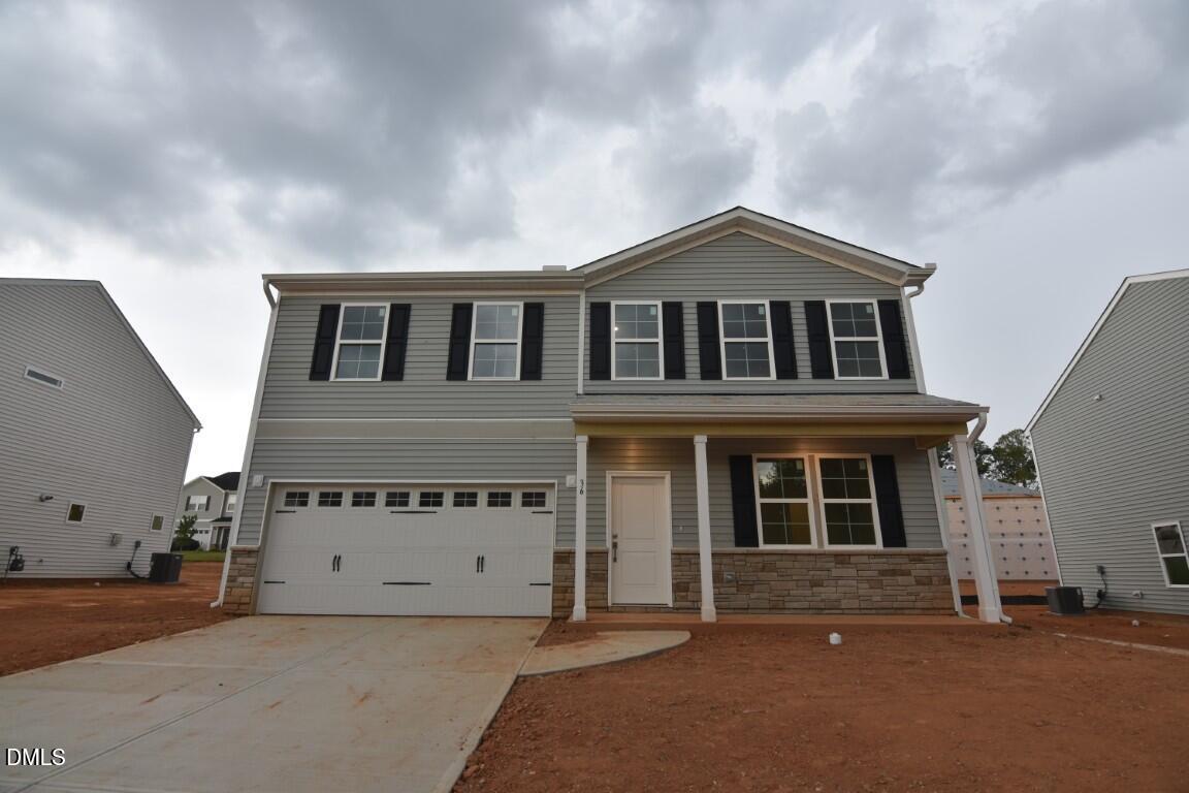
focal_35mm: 16
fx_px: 545
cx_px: 594
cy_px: 396
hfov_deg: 95.0
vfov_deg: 72.1
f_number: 5
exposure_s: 1/100
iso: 100
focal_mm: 11
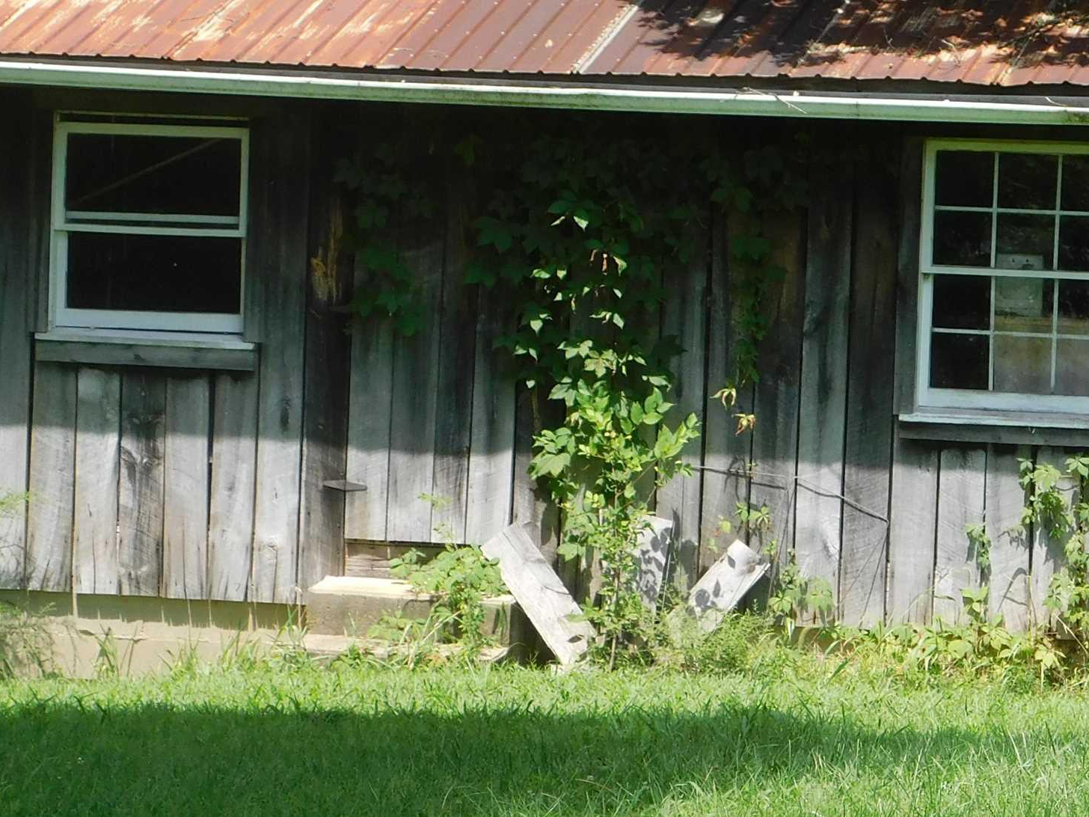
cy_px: 371
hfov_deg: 10.3
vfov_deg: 7.7
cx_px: 786
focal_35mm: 192
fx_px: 6040
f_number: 4.5
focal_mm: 16.1
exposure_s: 1/320
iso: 125
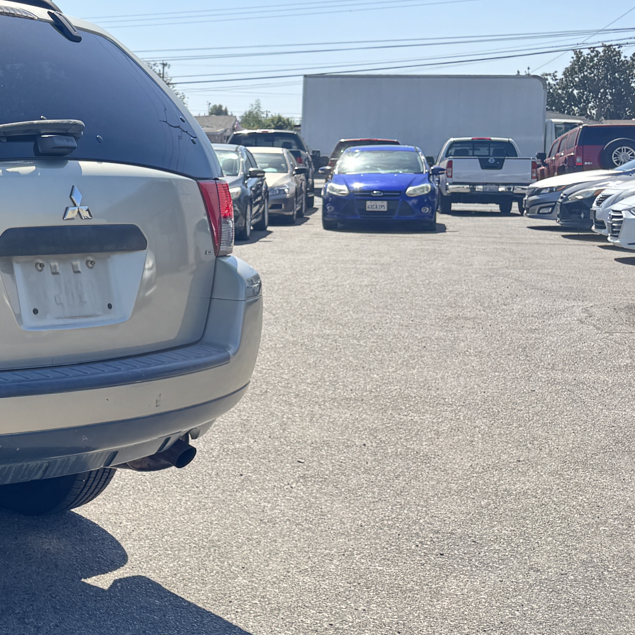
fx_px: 1204
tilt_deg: -3.7
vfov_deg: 29.3
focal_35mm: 58
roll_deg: -1.1
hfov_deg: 26.0
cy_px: 200
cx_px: -152
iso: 80
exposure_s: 1/995
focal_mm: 6.76
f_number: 1.78
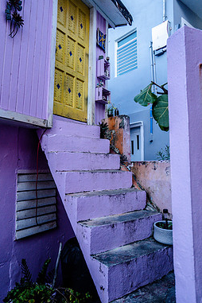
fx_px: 219
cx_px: 101
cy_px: 142
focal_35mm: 26
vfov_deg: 69.3
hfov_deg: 49.6
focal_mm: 22
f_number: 4
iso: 1250
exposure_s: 1/100
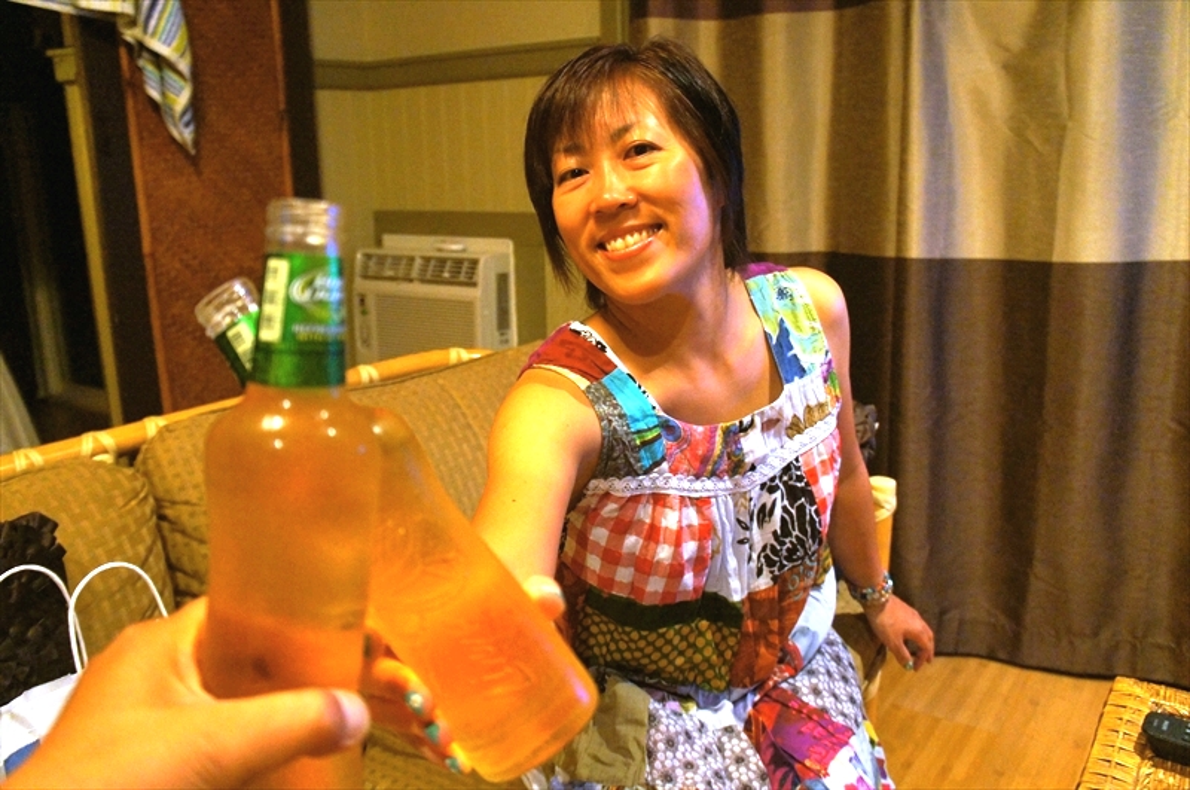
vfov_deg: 43.5
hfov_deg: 62.0
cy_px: 395
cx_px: 595
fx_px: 990
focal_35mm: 30
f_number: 3.5
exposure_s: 1/50
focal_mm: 20
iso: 1600
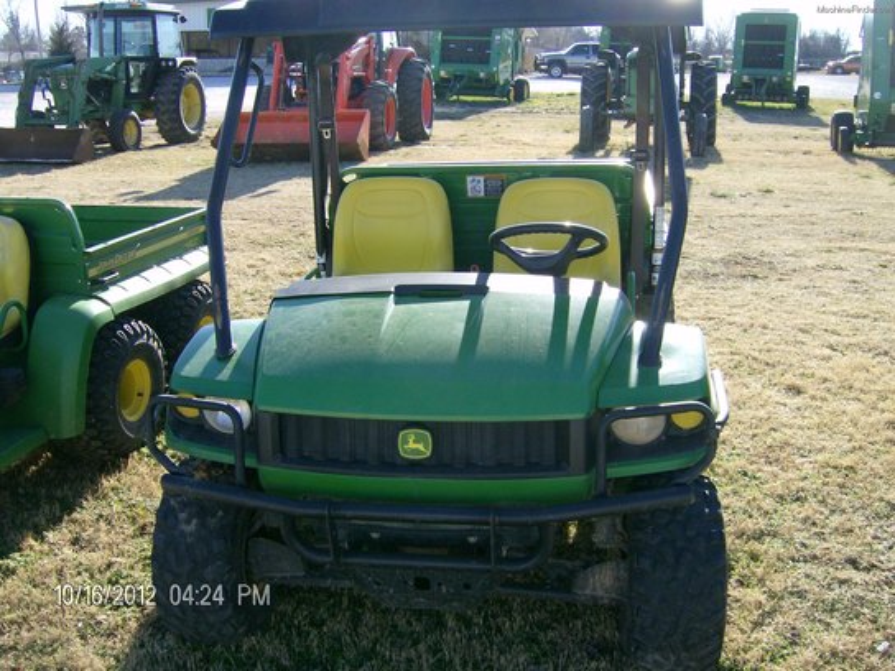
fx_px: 931
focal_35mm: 36
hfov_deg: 51.4
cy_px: 336
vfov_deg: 39.7
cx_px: 448
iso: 100
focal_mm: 6
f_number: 4.7
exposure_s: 1/240
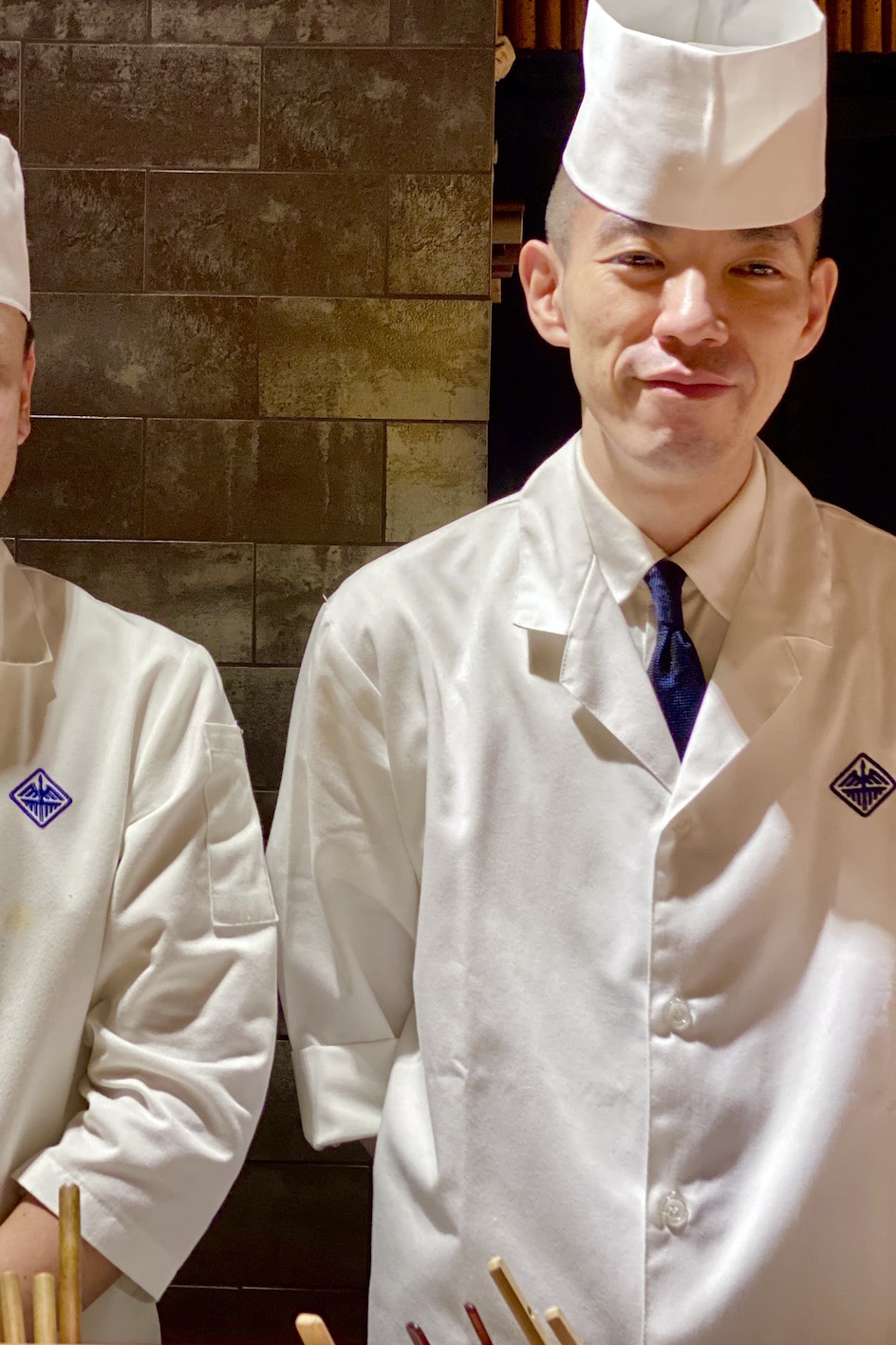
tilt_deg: +0.0
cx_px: 281
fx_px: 2874
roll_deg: -1.6
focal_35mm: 77
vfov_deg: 26.3
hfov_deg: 17.7
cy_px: 677
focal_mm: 6
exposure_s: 1/40
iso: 200
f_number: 2
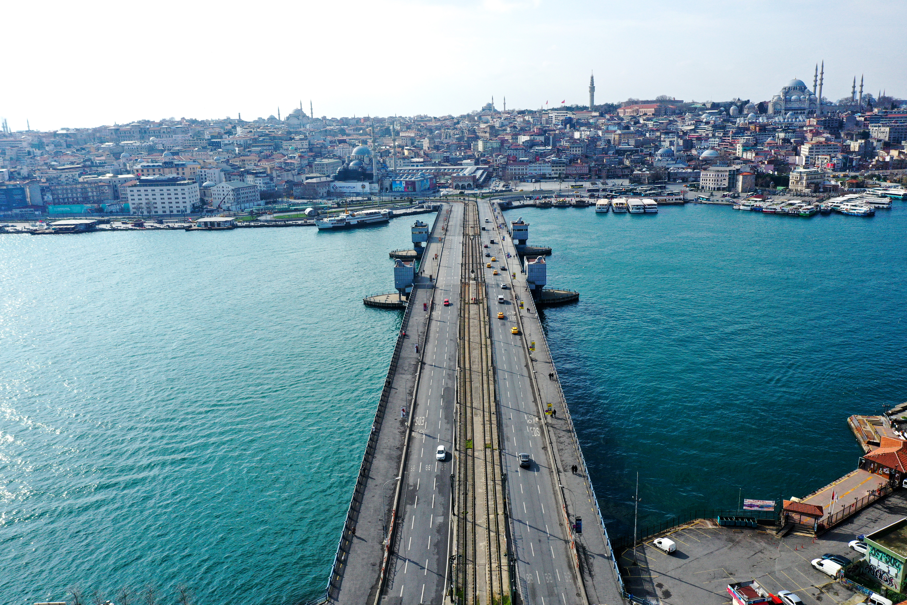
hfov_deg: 65.5
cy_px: 302
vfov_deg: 46.4
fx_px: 705
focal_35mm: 28
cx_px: 454
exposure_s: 1/800
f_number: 5.6
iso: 200
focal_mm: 10.26
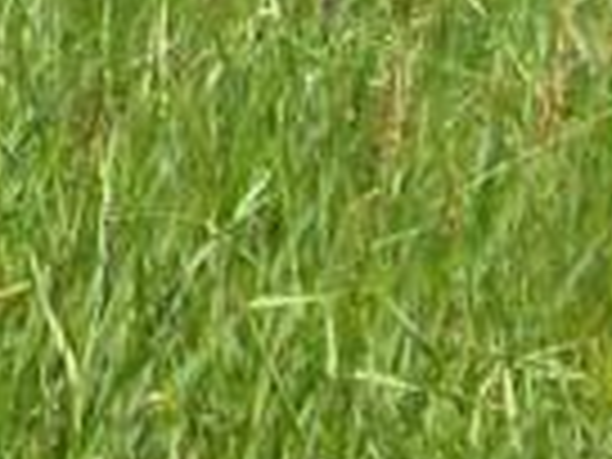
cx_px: -1336
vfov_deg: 5.1
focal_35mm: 271
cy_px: -1030
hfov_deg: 6.5
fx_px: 4791
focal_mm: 6
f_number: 4.8
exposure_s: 1/635
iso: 80
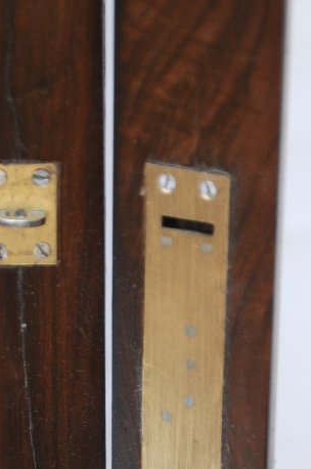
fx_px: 2144
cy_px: 270
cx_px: 79
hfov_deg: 8.3
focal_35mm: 165
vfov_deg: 12.5
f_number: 3.5
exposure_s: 1/80
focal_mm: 42
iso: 250
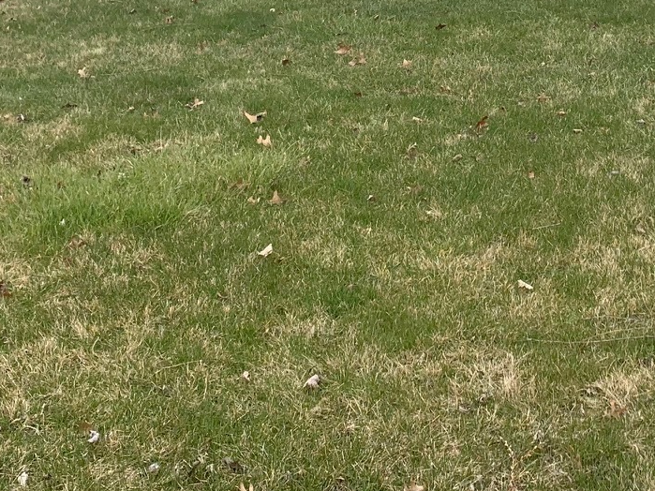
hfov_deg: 25.8
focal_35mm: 75
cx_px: 447
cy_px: 13
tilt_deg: -8.0
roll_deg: +0.9
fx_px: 1419
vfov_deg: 19.1
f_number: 1.8
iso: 25
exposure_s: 1/1406
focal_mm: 4.25
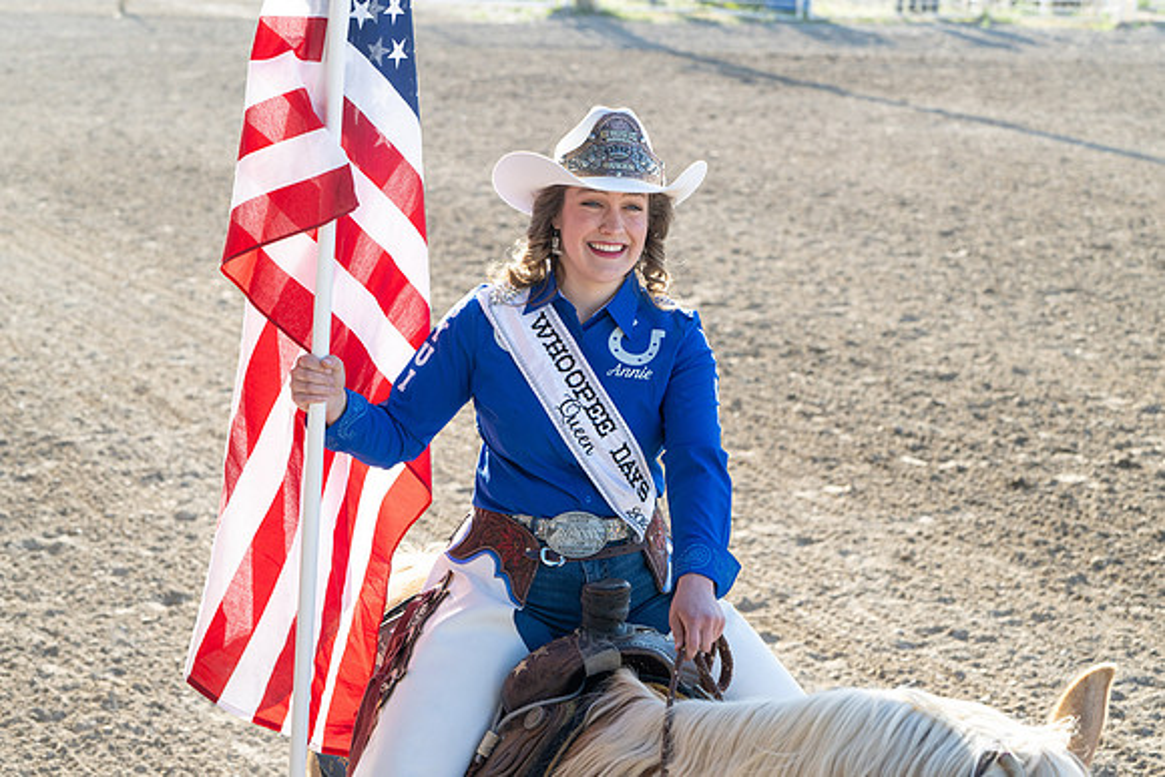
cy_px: 388
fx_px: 2751
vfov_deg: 16.1
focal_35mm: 85
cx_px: 582
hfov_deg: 23.9
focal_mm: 85
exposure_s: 1/400
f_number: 6.3
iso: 160
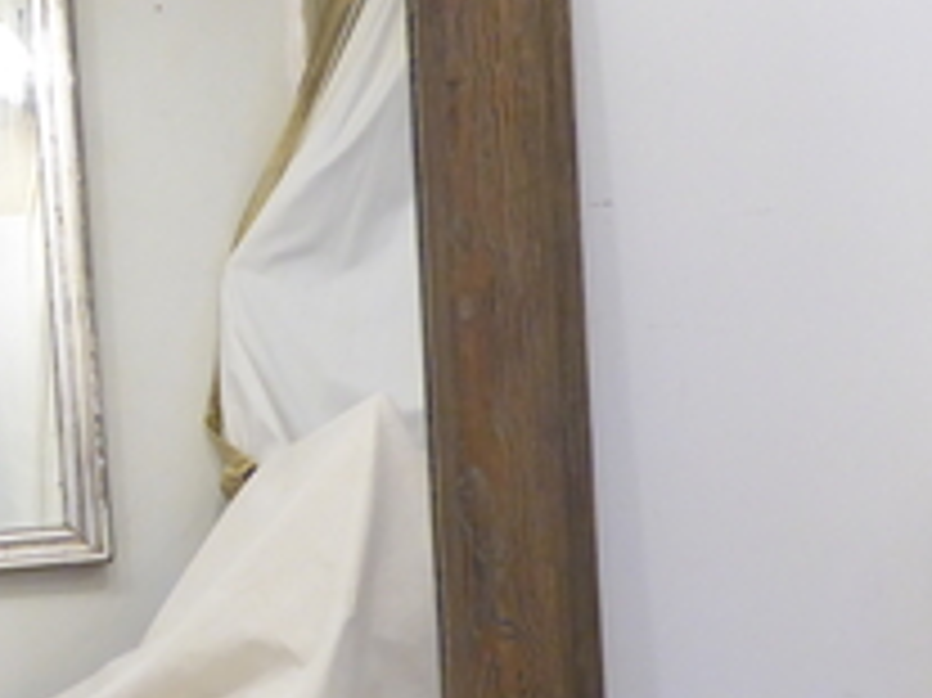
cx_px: 23
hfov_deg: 22.5
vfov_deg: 17.5
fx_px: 2260
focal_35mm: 84
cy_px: 491
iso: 400
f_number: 3.5
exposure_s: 1/25
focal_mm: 5
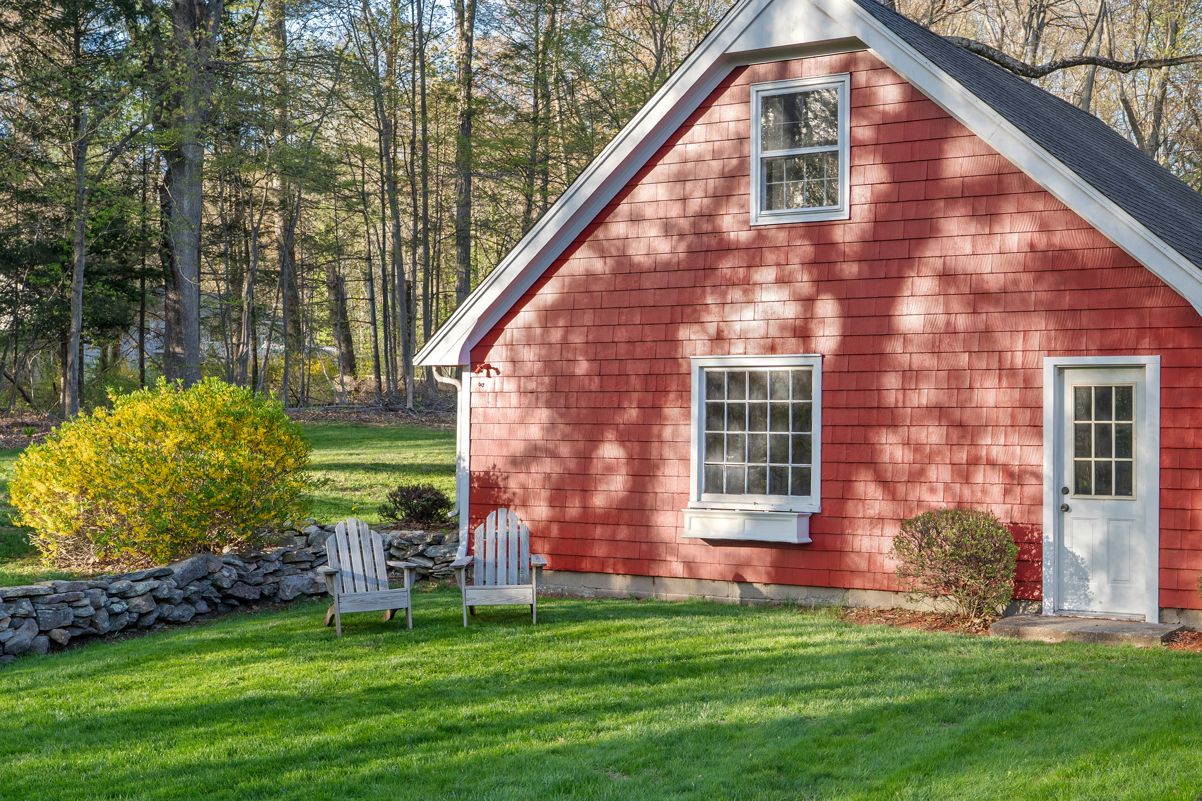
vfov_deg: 28.6
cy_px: 438
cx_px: 732
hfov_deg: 41.7
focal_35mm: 47
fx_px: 1569
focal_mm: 35
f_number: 8
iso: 200
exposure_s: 1/3
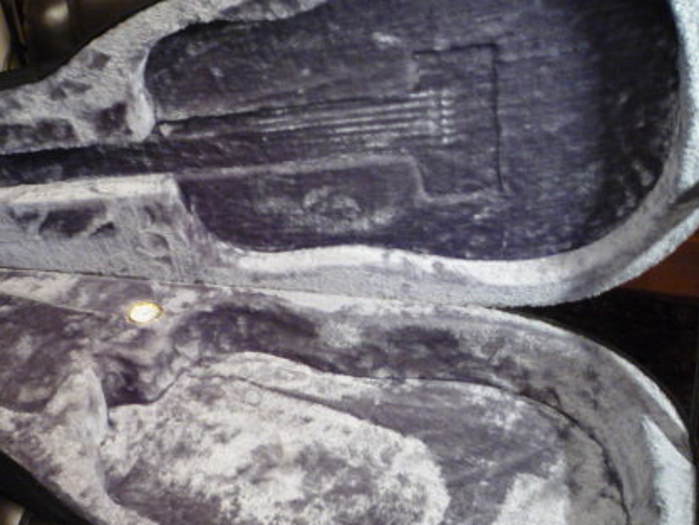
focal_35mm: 46
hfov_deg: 40.6
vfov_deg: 31.5
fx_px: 929
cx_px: 218
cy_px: 309
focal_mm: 5.2
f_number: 3.3
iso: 400
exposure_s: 1/8
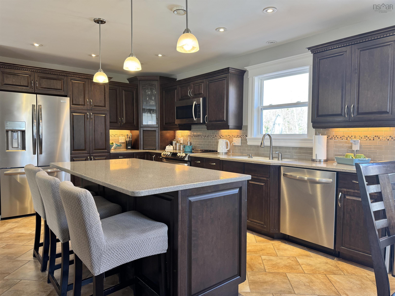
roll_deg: -0.2
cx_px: 198
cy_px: 148
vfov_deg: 56.8
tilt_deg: -3.1
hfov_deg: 71.6
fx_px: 274
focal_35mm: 24
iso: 125
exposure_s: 1/60
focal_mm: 6.76
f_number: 1.78
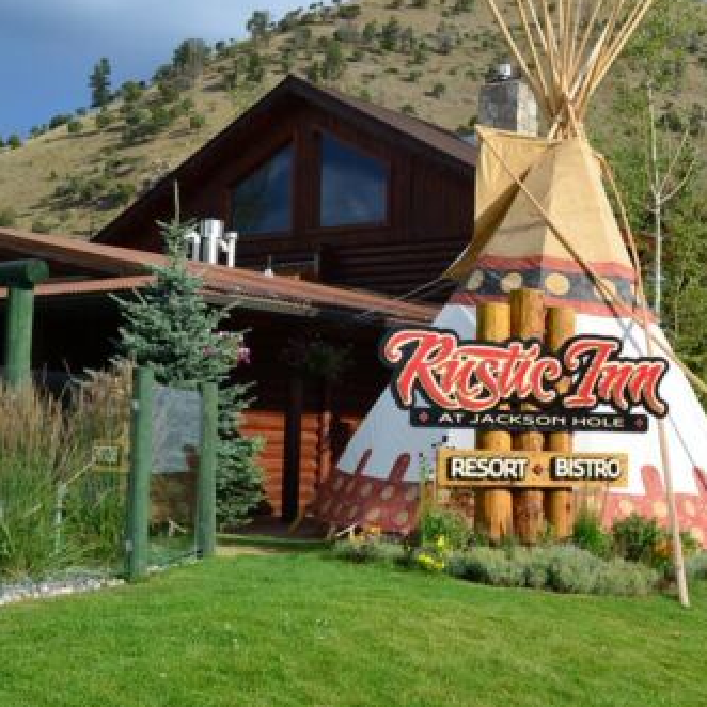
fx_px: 1363
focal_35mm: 59
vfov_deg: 29.1
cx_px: 545
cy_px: 336
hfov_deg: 28.6
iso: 200
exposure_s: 1/400
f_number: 10
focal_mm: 24
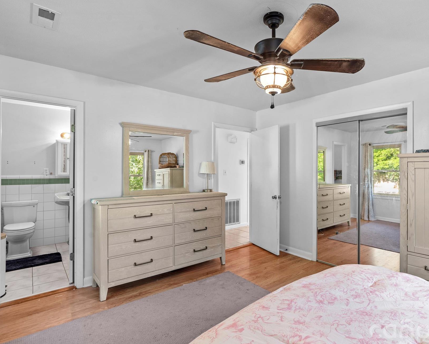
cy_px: 170
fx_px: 241
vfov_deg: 70.9
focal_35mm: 19
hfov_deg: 82.3
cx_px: 257
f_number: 8
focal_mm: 16
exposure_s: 1/1.25
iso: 100
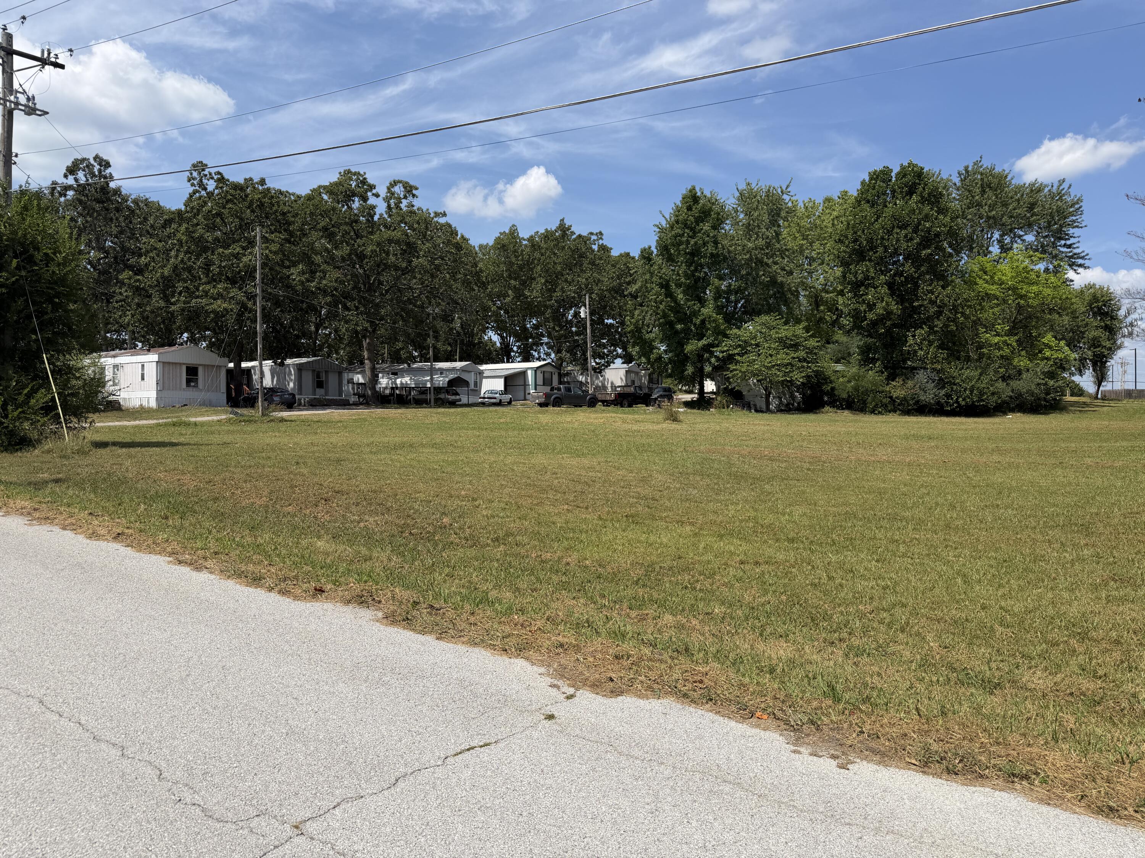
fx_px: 794
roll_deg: +0.2
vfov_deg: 56.8
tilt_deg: -0.3
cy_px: 429
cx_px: 572
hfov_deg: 71.6
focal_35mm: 24
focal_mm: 6.76
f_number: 1.78
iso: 80
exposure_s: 1/5319
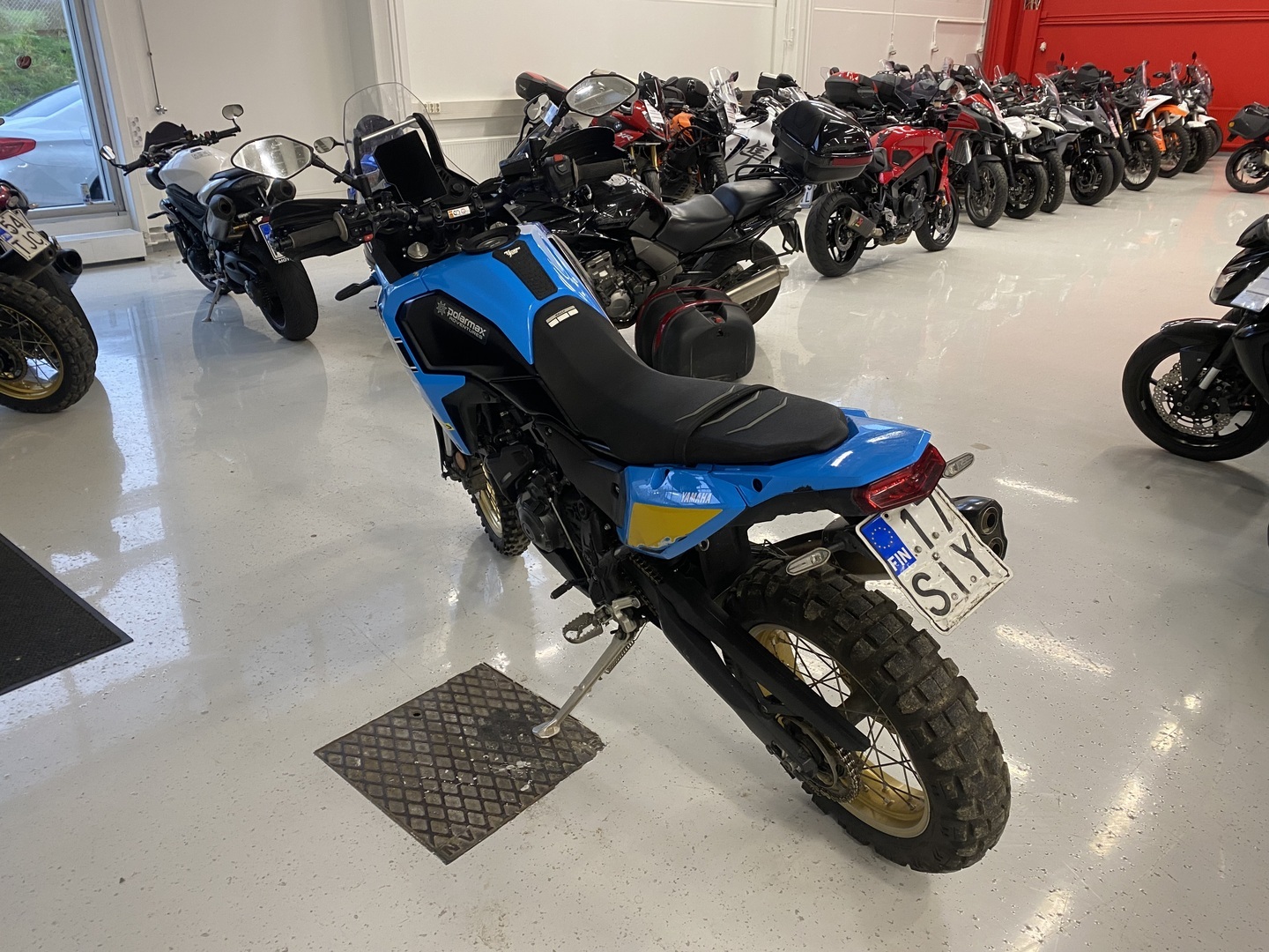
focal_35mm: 26
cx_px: 634
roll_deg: +0.1
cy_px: 476
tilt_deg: -23.6
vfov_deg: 53.1
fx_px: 953
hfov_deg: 67.3
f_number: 1.8
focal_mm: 4.25
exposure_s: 1/50
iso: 125
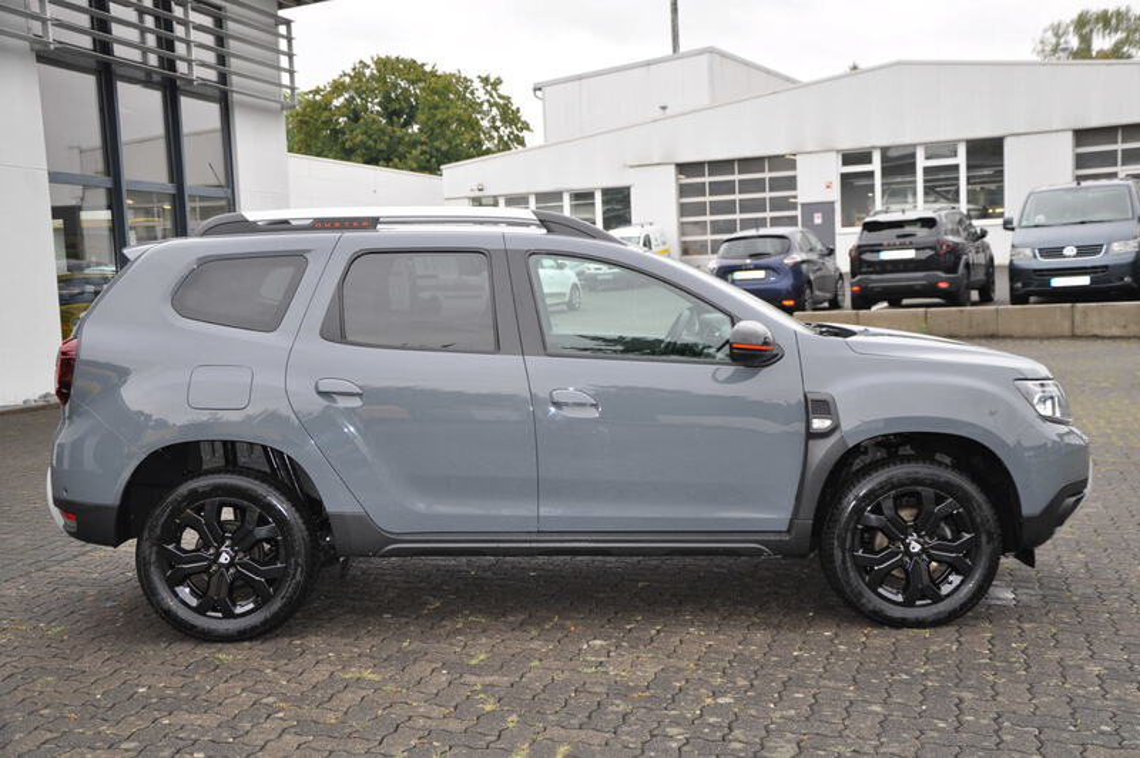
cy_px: 379
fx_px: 1329
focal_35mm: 42
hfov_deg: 46.4
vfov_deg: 31.8
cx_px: 570
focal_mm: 28
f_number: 4
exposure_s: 1/200
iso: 280
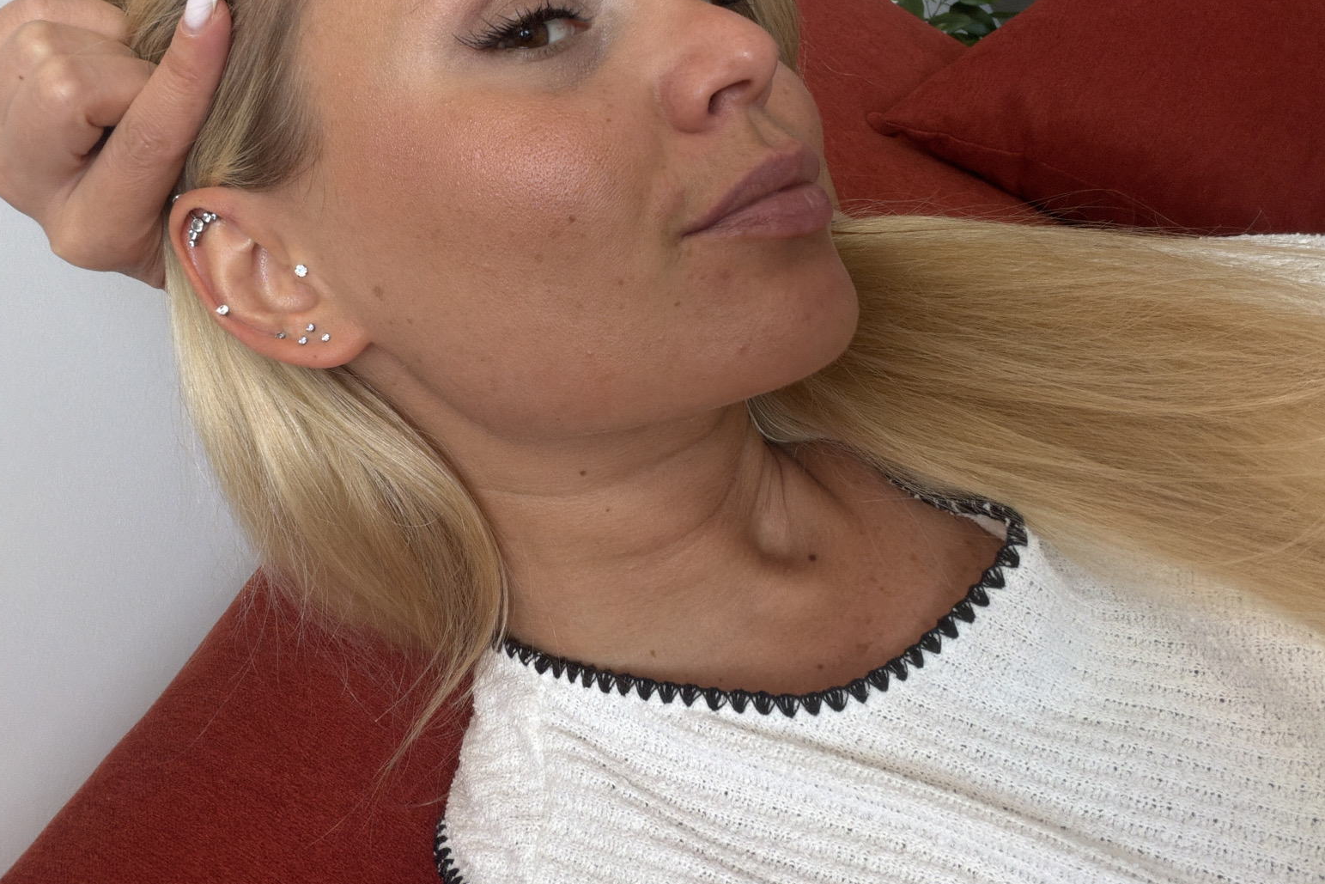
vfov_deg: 41.6
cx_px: 591
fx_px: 1141
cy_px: 277
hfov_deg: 60.1
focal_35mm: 31
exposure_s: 1/66
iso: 80
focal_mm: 2.71
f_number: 1.9
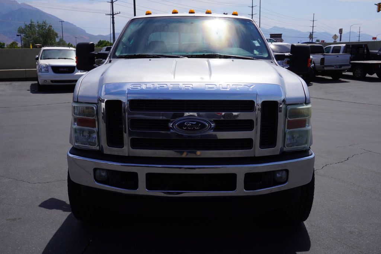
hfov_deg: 55.1
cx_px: 190
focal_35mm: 34
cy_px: 127
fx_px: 365
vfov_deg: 38.4
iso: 100
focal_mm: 23
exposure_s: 1/320
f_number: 10
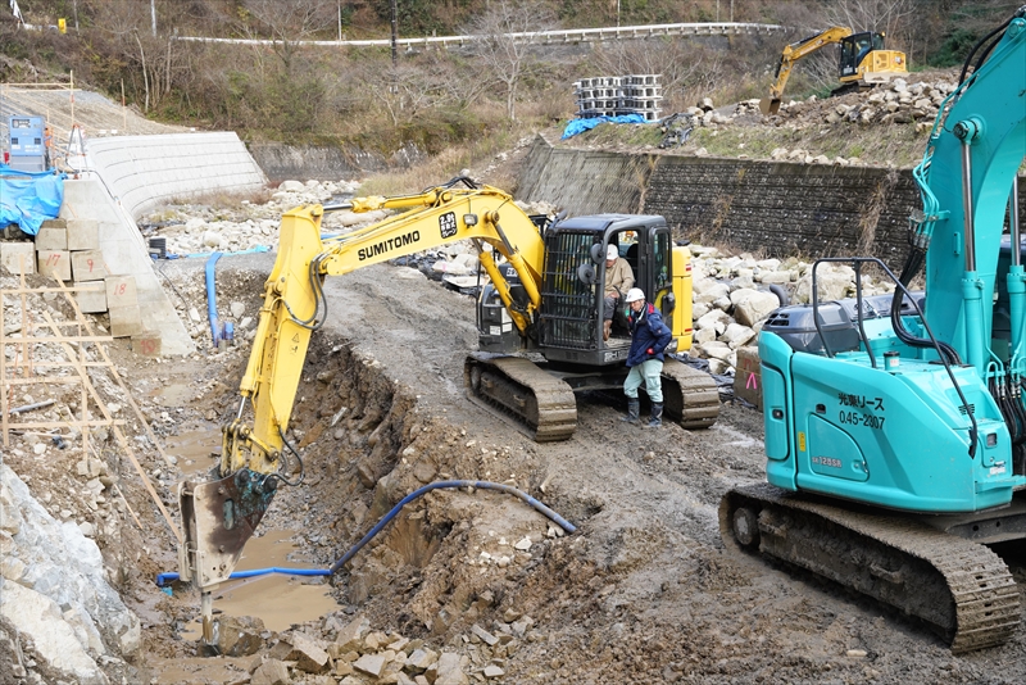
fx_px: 1380
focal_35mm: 48
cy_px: 342
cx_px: 513
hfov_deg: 40.8
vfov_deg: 27.9
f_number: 5.6
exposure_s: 1/400
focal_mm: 48.4
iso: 1600
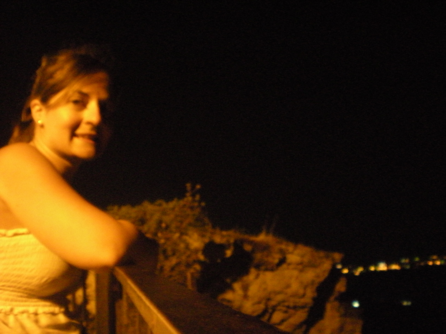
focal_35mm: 38
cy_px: 167
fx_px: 490
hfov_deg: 49.0
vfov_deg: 37.7
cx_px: 223
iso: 800
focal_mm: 6.3
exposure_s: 1
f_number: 3.1
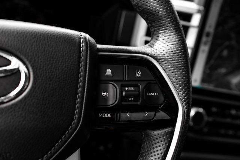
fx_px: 293
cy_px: 80
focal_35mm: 44
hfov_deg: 44.5
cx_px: 120
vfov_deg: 30.5
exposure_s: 1/320
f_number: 5
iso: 640
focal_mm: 44
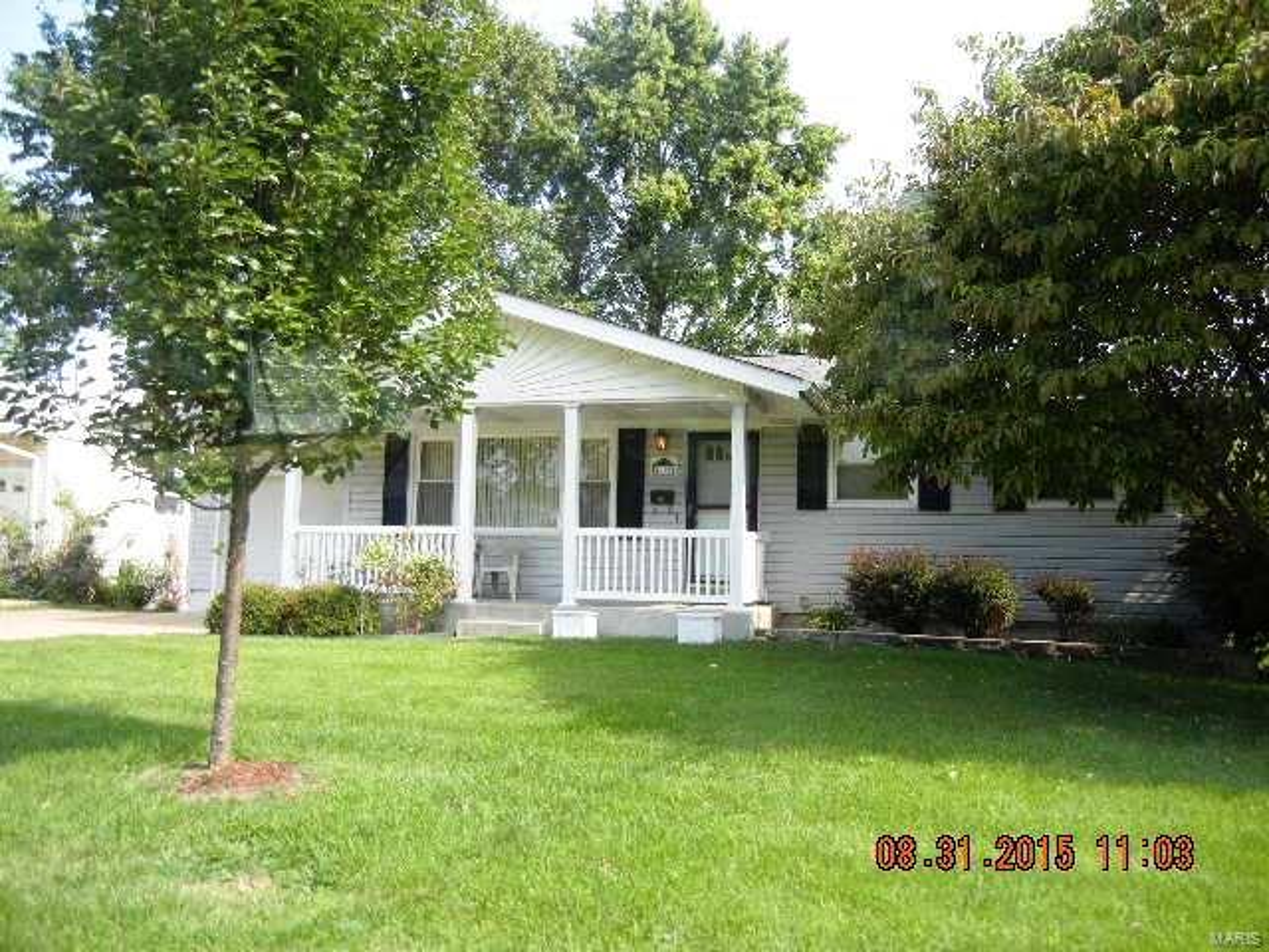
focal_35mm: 30
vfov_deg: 46.8
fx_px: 1100
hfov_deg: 60.0
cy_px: 476
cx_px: 634
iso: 160
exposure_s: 1/285
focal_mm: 5.4
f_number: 3.5
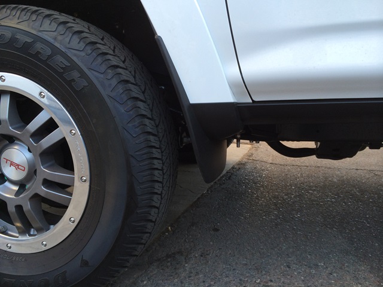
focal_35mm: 30
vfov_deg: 46.8
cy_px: 144
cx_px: 192
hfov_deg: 60.0
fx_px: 332
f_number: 2.2
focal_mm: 4.12
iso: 50
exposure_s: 1/60
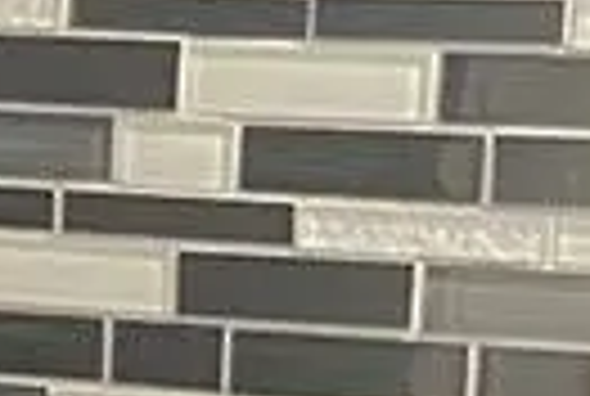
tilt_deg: -20.2
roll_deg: -6.3
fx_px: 4057
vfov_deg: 4.7
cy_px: 1962
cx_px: 189
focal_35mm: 247
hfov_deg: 8.3
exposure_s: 1/60
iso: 125
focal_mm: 4.2
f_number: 1.6
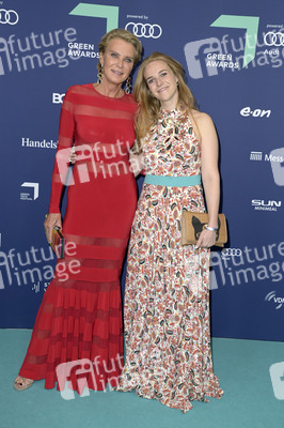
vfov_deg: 39.6
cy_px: 214
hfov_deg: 26.9
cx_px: 142
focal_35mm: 50
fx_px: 593
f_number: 6.3
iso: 800
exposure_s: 1/250
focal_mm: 50
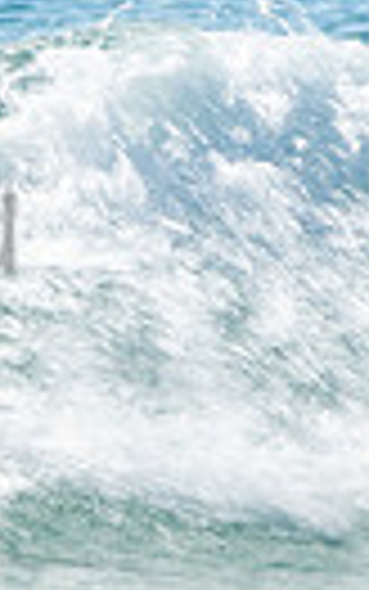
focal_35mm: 2701
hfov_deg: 0.5
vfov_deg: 0.8
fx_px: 43412
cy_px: 169
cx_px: -459
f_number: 18
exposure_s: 1/50
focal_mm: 400
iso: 100
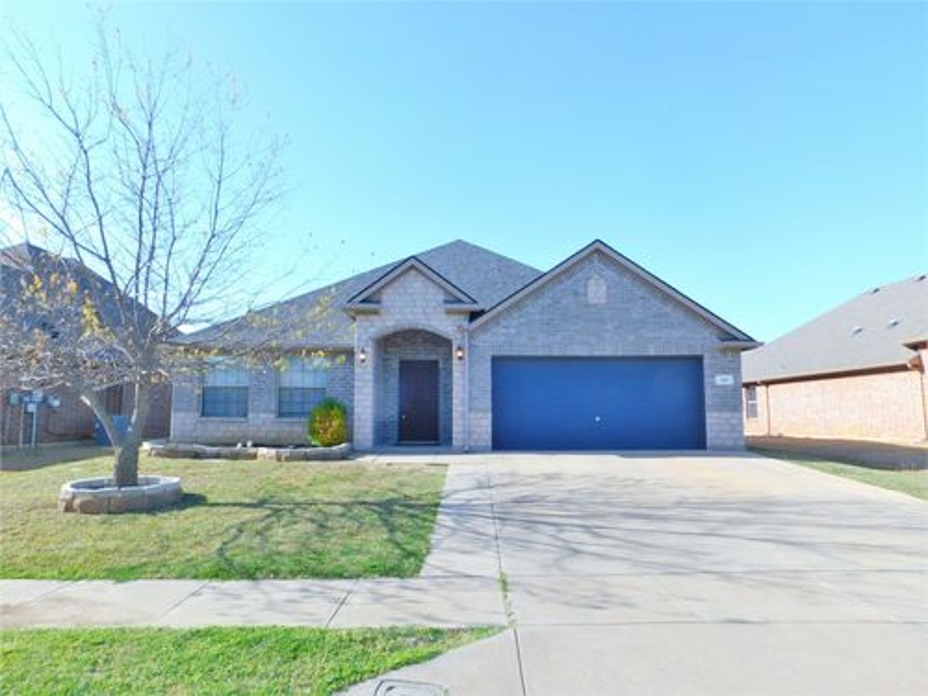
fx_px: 617
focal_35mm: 23
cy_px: 348
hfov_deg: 73.9
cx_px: 464
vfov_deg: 58.9
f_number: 3
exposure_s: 1/640
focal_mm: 4
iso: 125
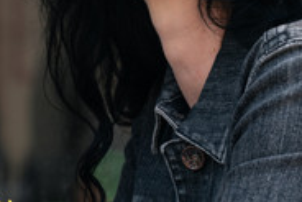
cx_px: 120
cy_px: 2
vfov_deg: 2.6
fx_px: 4483
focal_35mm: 534
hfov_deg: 3.9
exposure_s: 1/250
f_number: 8
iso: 640
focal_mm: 197
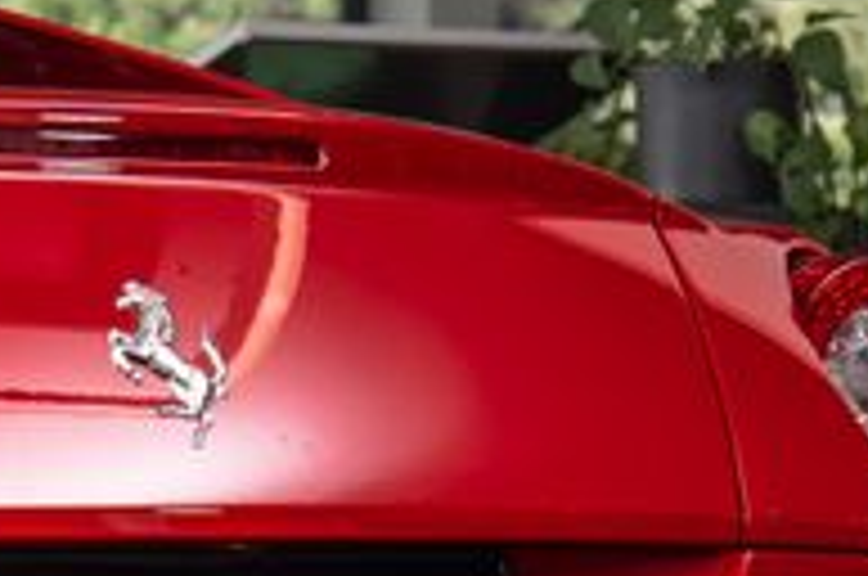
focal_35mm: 270
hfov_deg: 7.4
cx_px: -847
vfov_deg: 5.0
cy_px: 818
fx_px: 6499
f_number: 5.1
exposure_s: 1/80
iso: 100
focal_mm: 47
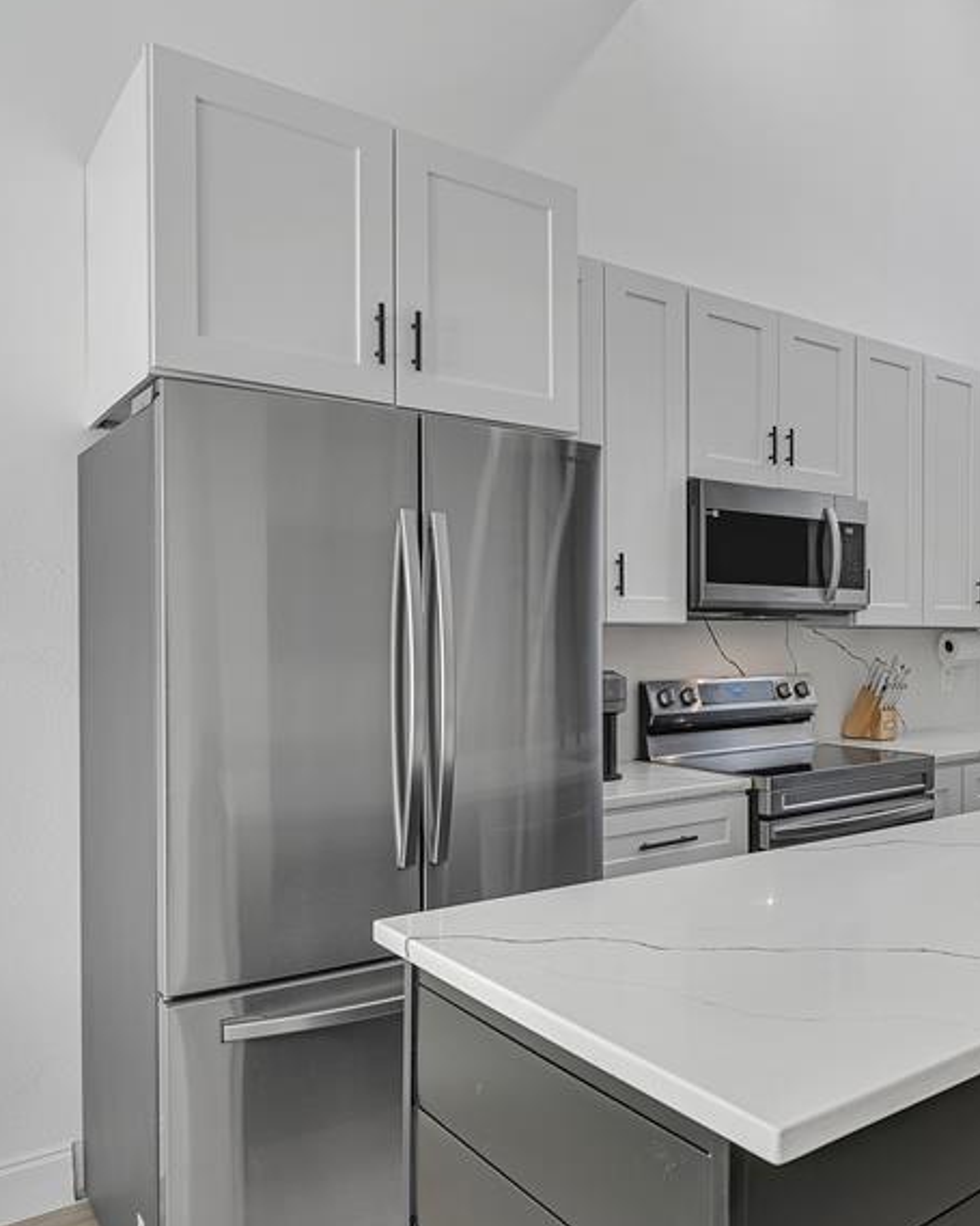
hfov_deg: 50.0
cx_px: 784
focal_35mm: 27
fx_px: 979
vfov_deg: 64.0
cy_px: 640
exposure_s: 1/20
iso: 50
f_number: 6.3
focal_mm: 16
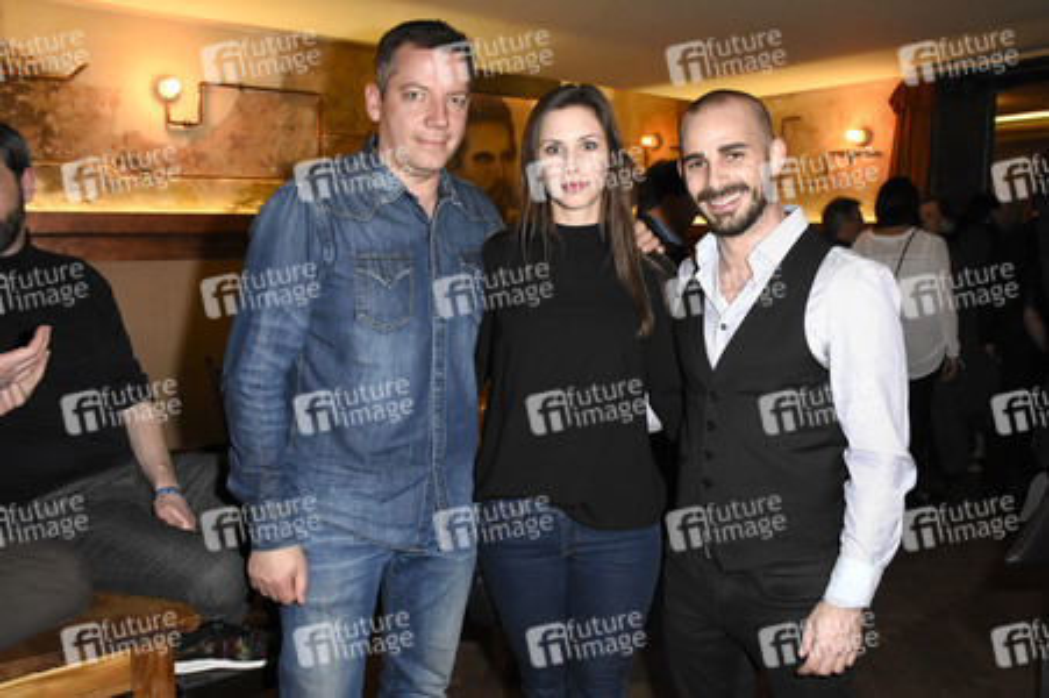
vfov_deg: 43.5
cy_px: 349
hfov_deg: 62.0
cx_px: 524
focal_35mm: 30
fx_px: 874
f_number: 6.3
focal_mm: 20
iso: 3200
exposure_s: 1/60
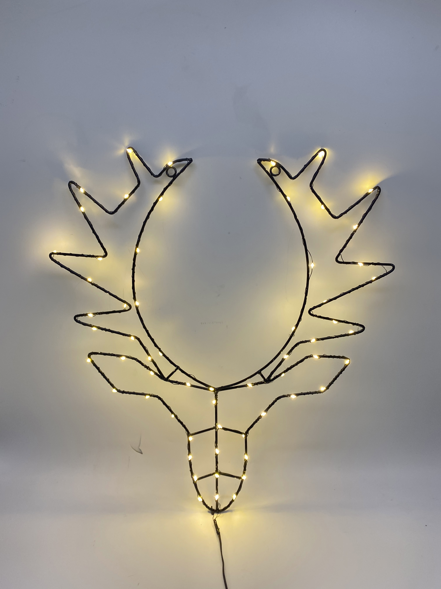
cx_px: 220
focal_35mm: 26
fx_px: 442
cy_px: 294
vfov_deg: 67.3
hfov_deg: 53.1
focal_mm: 4.25
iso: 160
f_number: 1.8
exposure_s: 1/55
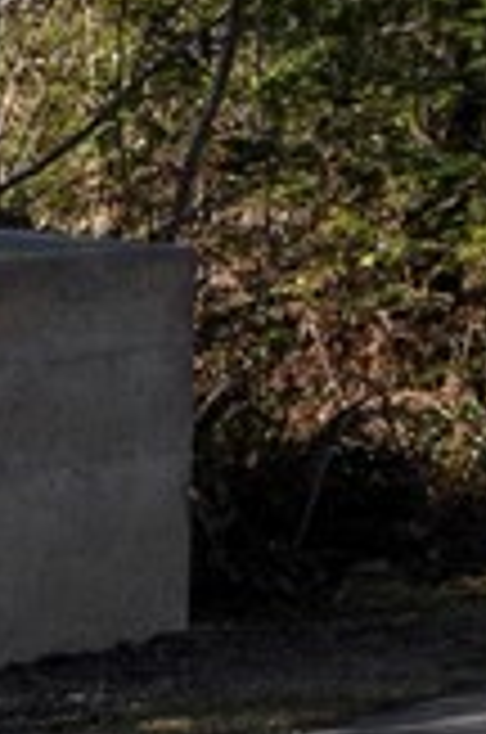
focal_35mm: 292
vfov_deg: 7.0
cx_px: 2358
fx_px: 5938
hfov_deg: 4.2
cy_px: -268
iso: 200
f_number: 8
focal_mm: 28
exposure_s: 1/200
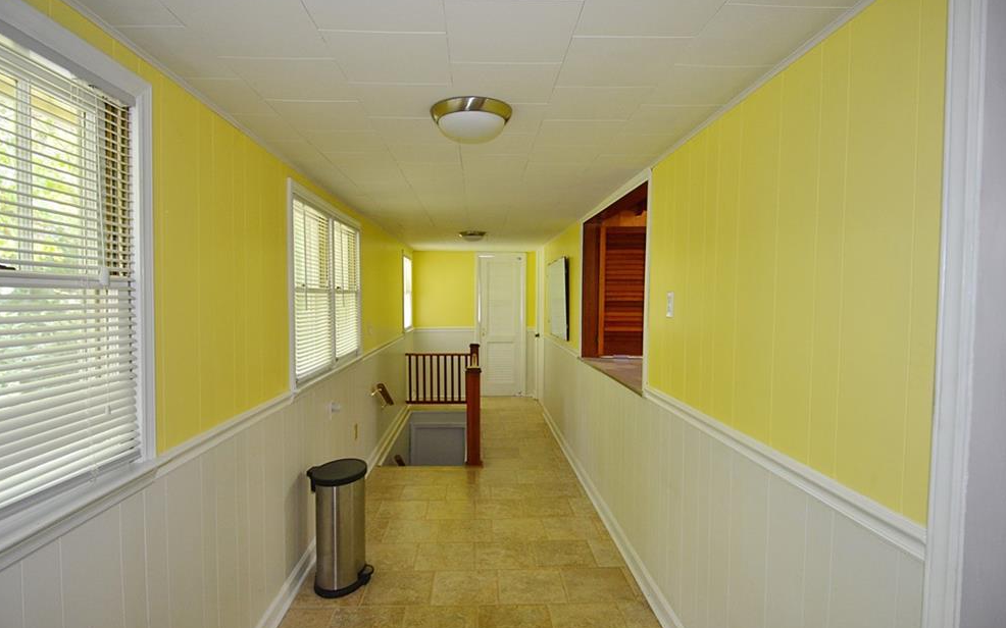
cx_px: 495
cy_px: 319
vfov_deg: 62.2
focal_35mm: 19
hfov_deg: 88.0
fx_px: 521
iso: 720
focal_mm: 12
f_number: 4
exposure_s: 1/60
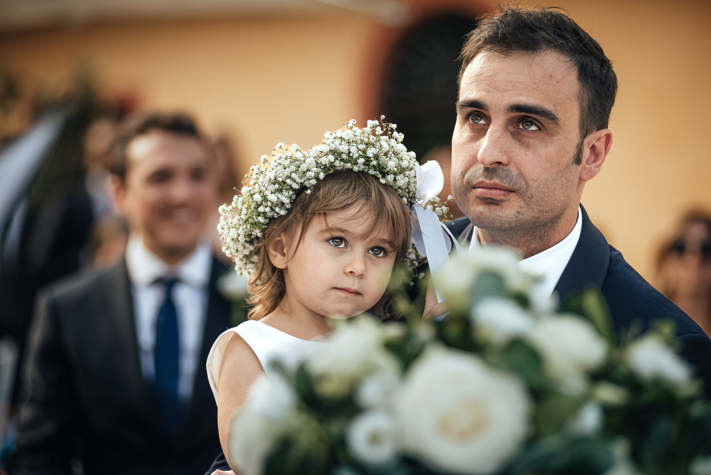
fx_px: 2470
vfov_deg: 11.0
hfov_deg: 16.4
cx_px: 356
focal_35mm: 125
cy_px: 238
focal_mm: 125
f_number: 3.5
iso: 100
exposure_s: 1/250
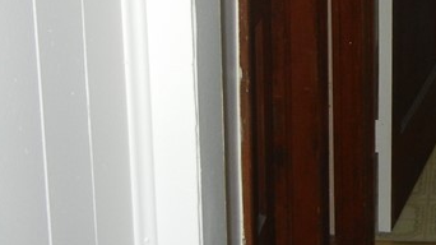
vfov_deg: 11.8
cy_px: -110
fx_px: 1132
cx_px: 537
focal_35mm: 98
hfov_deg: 20.3
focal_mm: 5.4
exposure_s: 1/30
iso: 200
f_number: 3.5
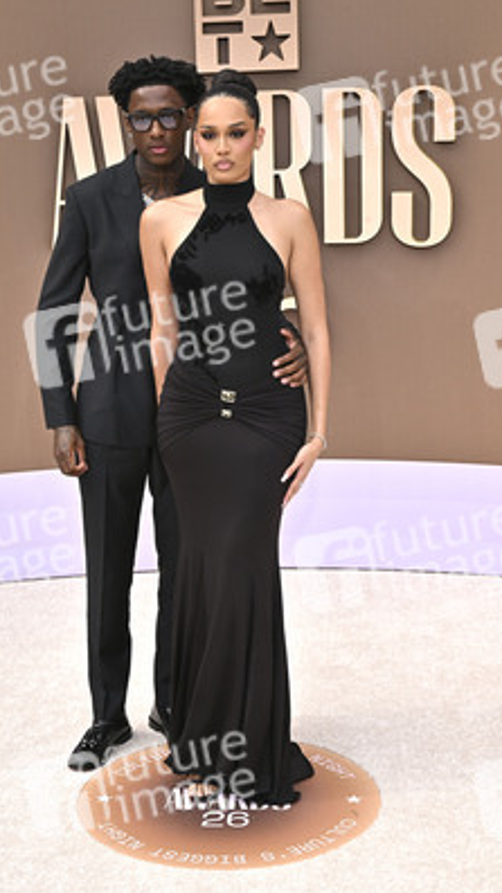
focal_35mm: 57
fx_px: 1350
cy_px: 448
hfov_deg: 21.0
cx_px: 205
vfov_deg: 36.6
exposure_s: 1/320
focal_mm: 54
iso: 400
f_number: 11
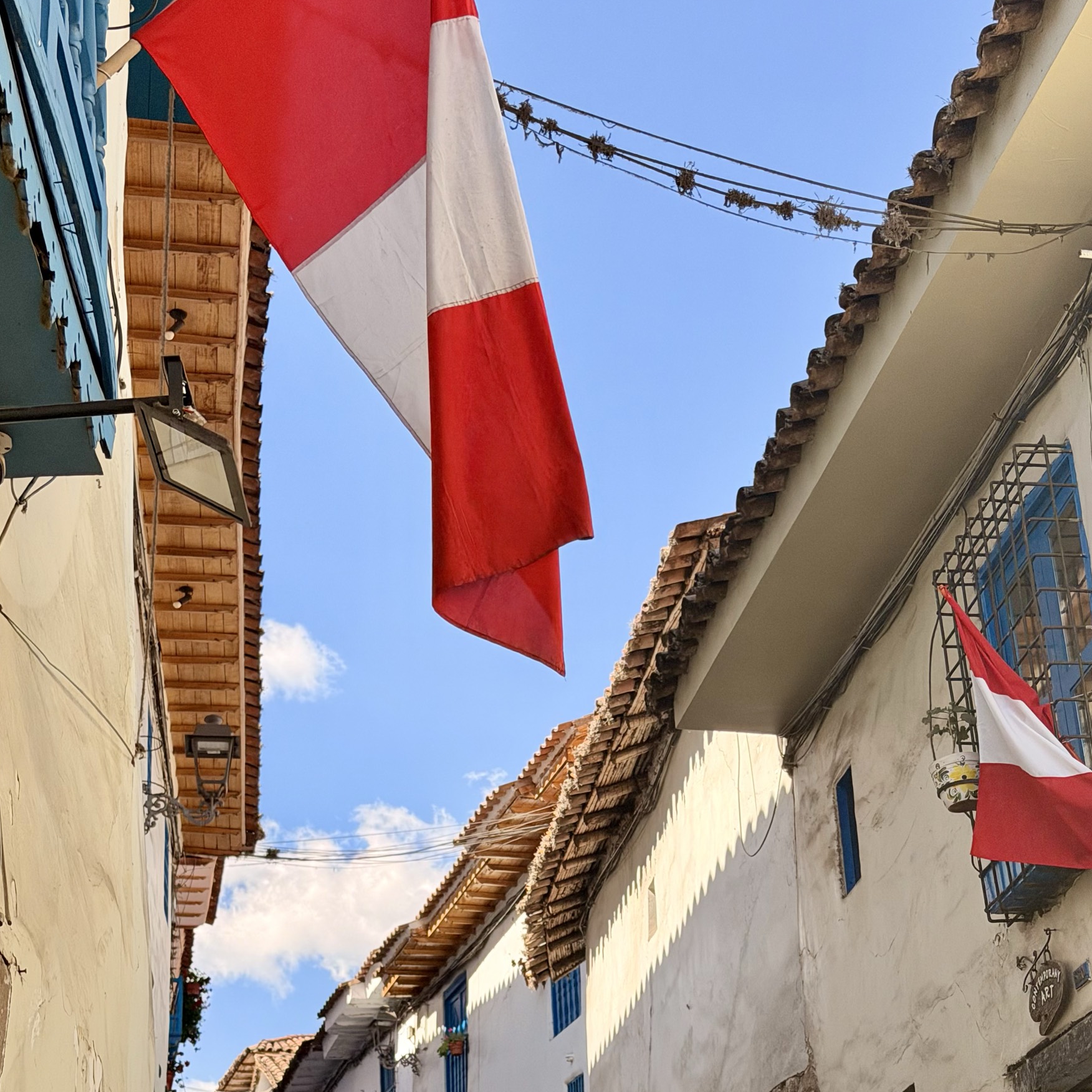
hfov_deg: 27.7
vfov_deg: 27.5
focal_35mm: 62
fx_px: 2213
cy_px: 774
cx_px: 563
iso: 64
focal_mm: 6.76
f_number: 1.78
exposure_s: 1/1754
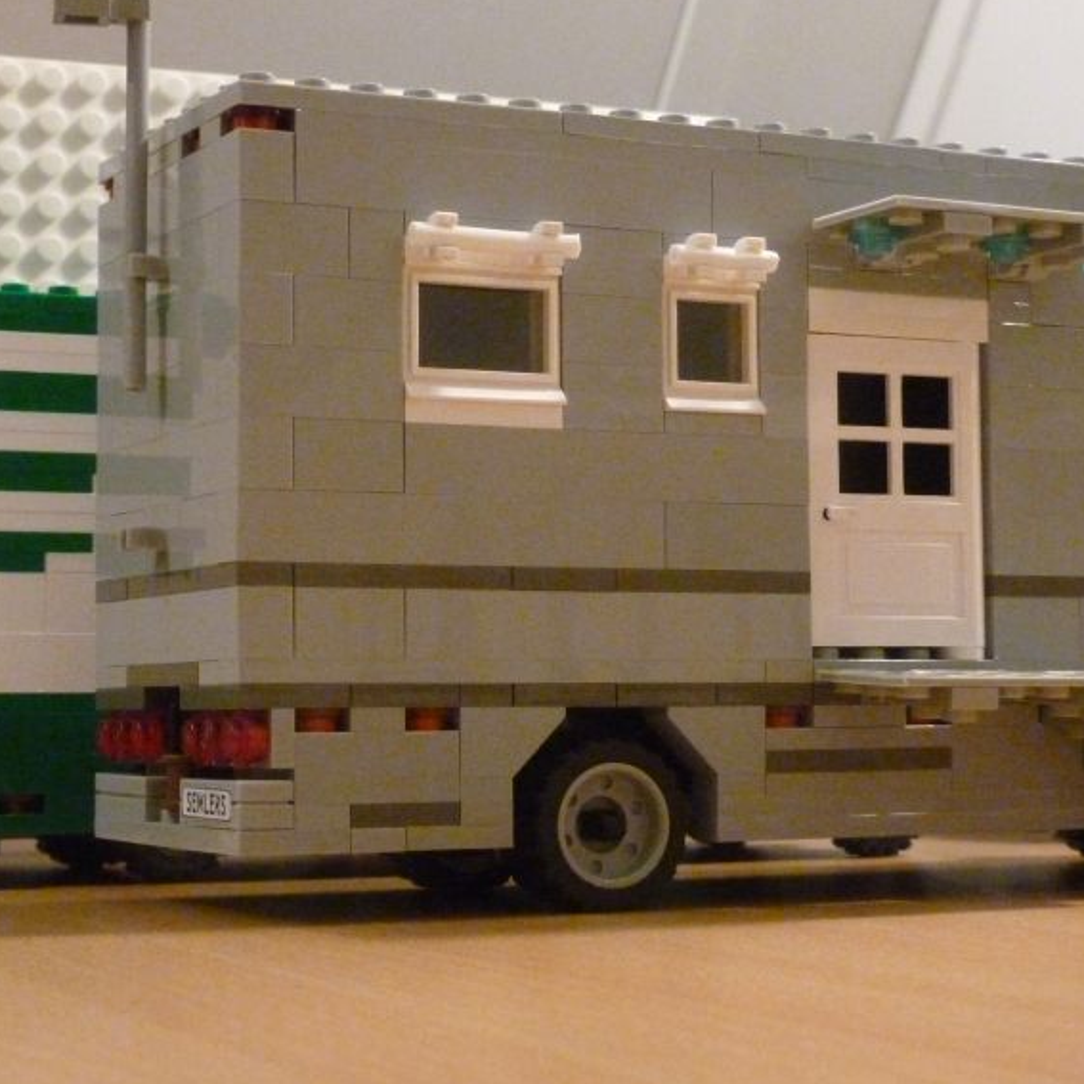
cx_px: 600
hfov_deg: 23.0
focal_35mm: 75
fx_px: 2657
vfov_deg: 23.0
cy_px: 478
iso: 800
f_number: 3.8
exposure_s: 1/20
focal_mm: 8.4
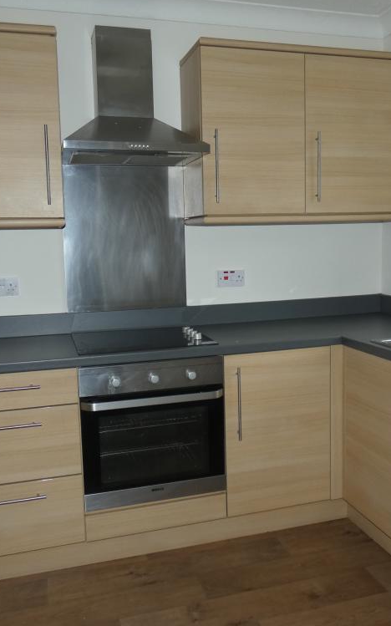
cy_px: 312
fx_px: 495
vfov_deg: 64.6
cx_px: 201
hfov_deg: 43.1
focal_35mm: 29
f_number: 2.8
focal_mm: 3.6
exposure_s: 1/50
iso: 80
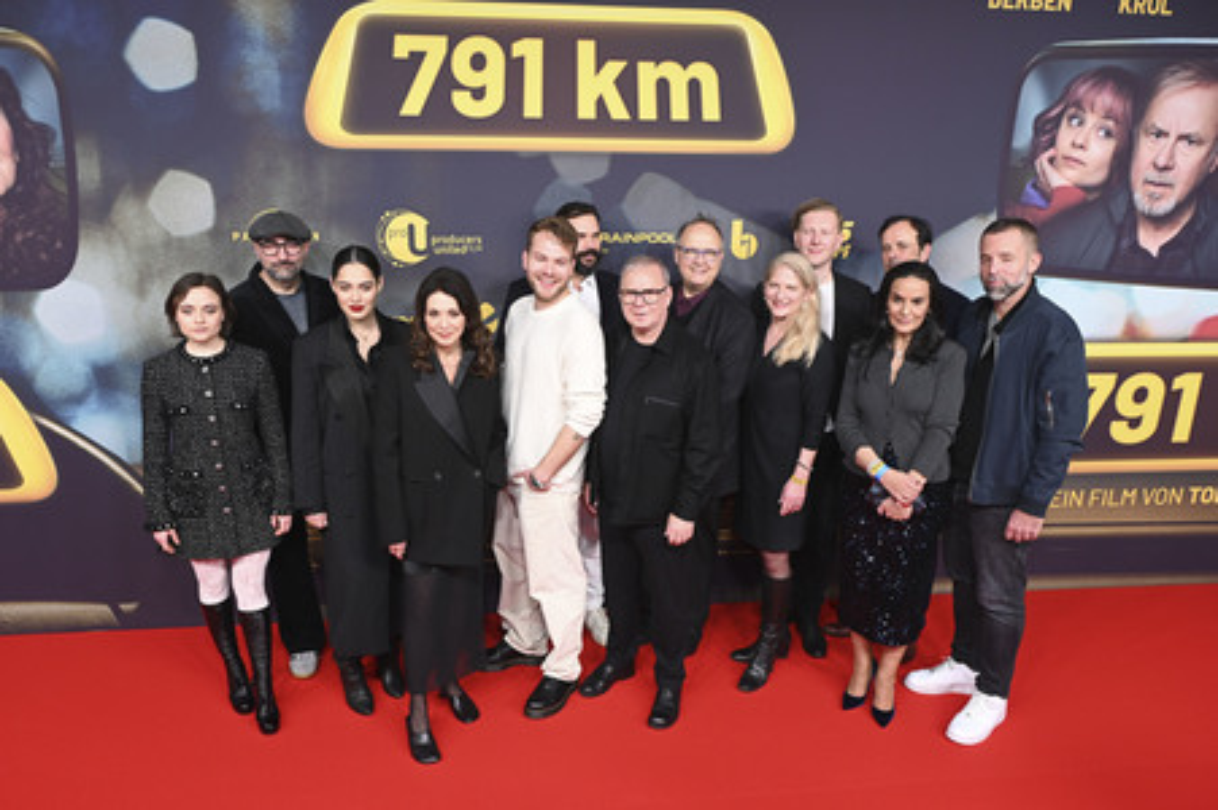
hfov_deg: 67.4
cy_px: 405
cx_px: 609
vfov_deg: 47.9
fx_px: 913
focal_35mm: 27
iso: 800
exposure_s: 1/160
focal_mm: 27
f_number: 5.6
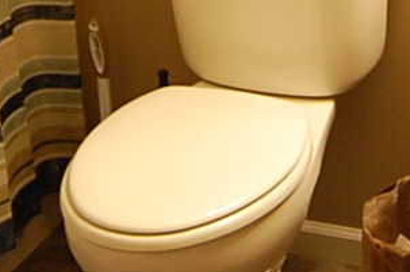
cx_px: 164
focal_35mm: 134
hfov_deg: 15.3
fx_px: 1524
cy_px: -200
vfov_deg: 9.7
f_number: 3.5
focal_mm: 18
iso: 720
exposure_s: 1/30
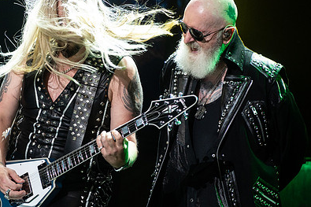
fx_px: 1433
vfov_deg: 8.3
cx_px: 93
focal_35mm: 166
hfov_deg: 12.4
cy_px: 110
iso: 1600
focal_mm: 70
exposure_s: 1/800
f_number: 4
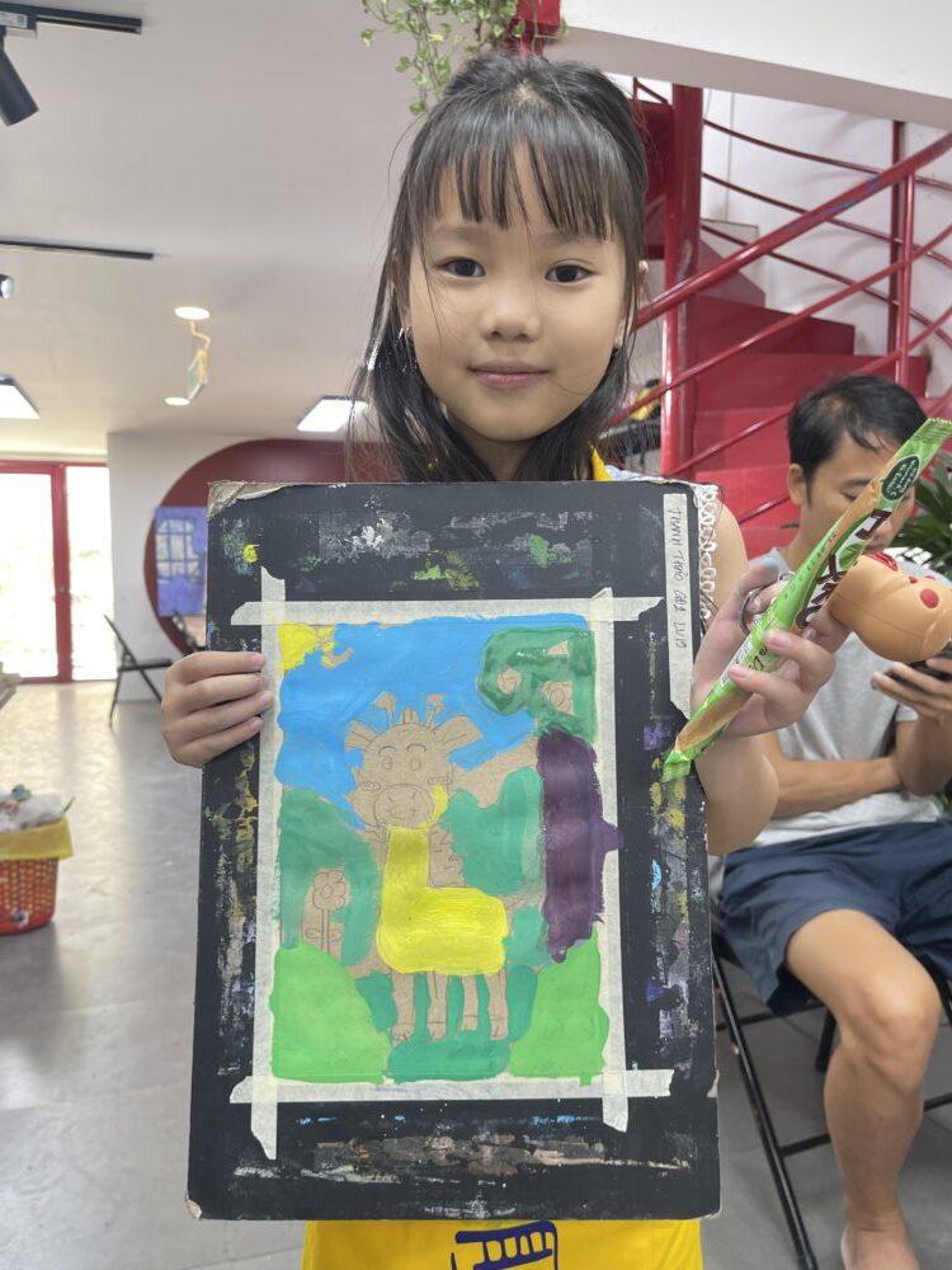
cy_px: 635
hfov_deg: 53.1
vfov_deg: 67.3
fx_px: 953
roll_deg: +1.2
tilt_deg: -3.1
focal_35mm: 26
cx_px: 476
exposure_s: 1/100
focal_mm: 5.1
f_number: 1.6
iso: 100
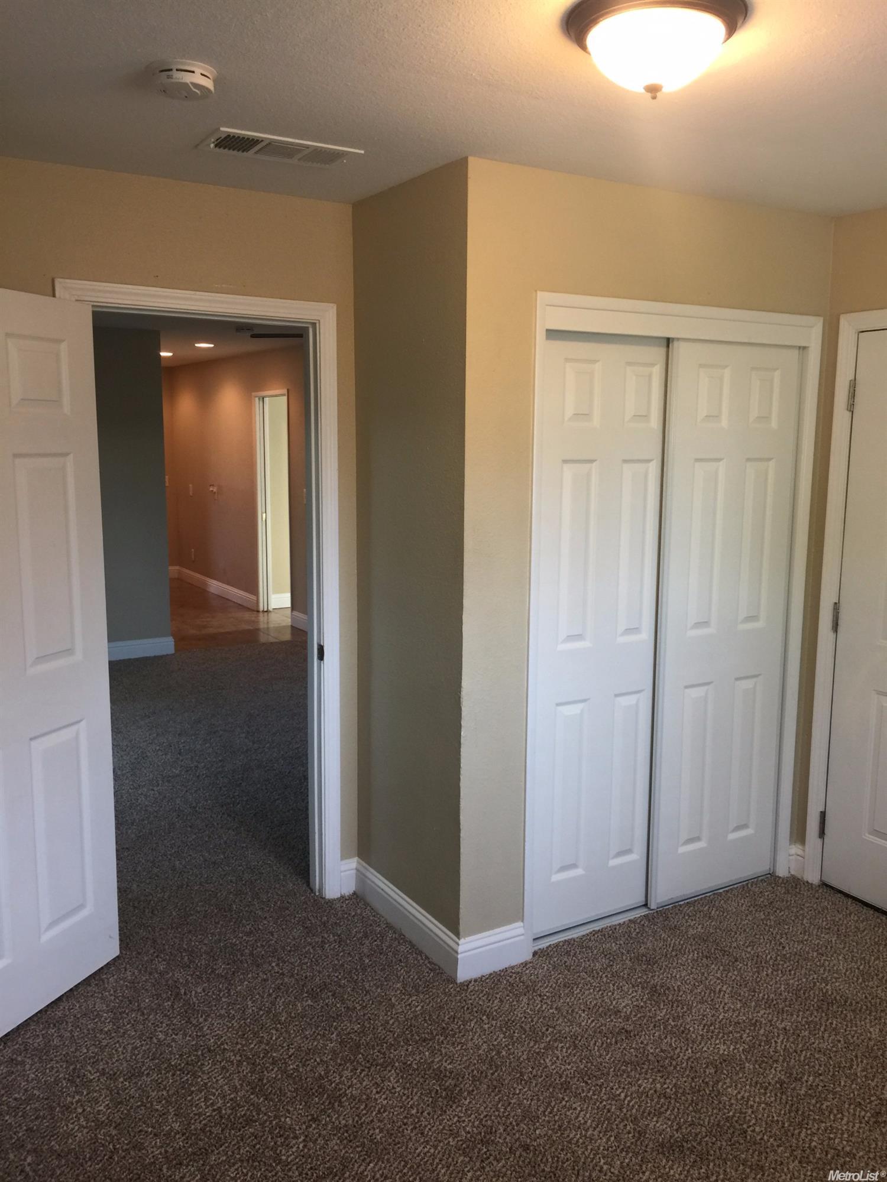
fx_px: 991
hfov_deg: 48.2
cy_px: 591
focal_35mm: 29
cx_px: 444
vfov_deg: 61.7
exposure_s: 1/15
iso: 32
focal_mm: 4.15
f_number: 2.2
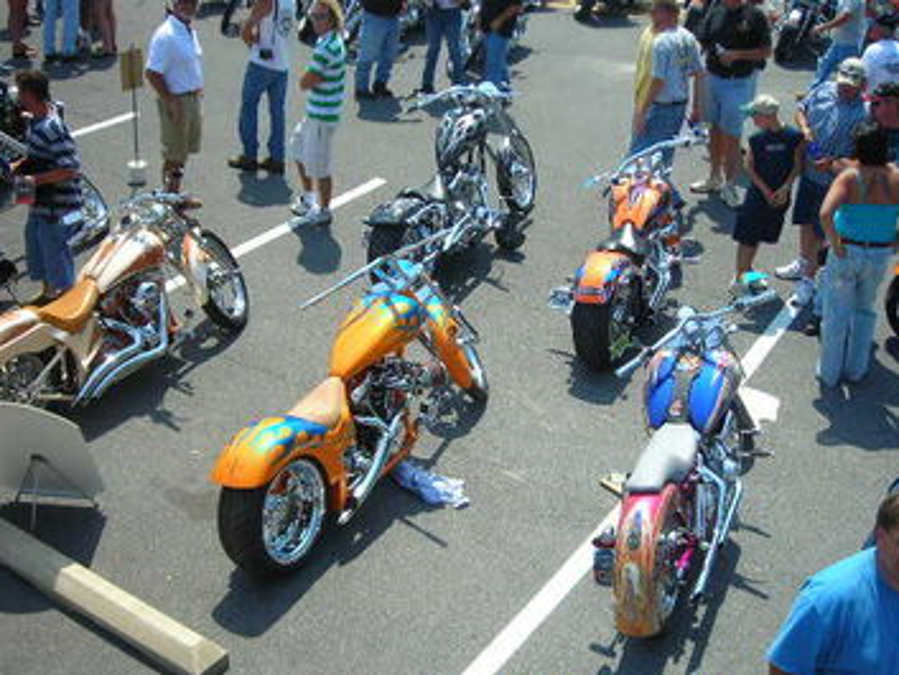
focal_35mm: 43
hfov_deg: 43.8
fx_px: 1117
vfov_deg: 33.6
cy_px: 341
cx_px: 428
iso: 50
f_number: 3.2
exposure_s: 1/480
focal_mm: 6.3
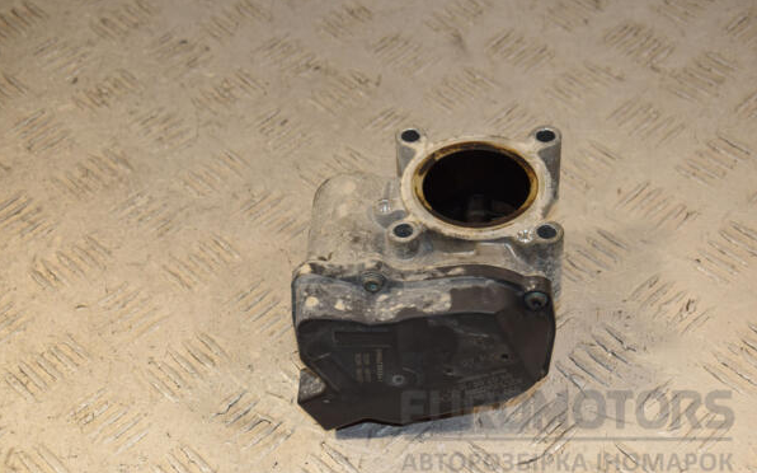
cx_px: 377
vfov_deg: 16.9
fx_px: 1588
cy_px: 240
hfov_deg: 26.8
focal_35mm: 77
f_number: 7.1
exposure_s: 1/200
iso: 800
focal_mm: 50
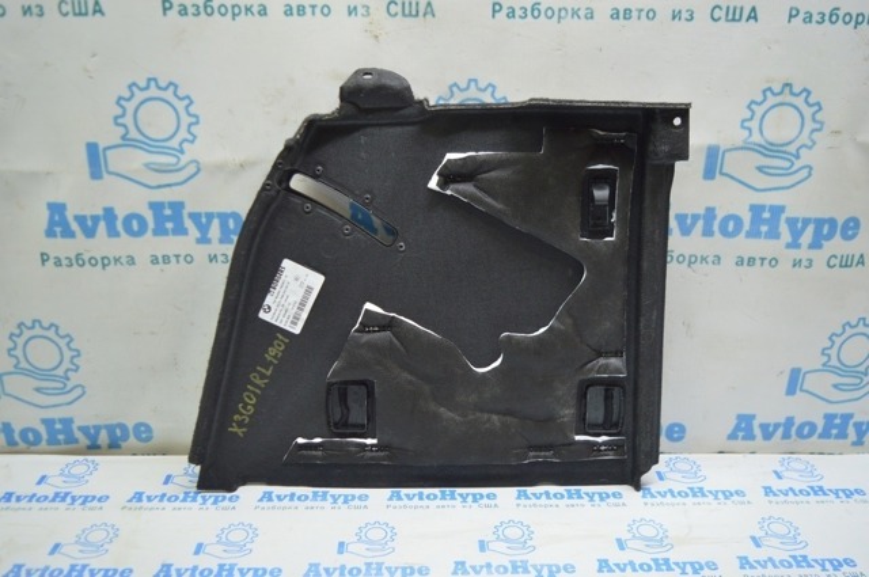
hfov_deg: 59.6
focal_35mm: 32
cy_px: 288
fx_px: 759
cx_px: 434
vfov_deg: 41.6
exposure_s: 1/40
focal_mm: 21
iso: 400
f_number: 3.8
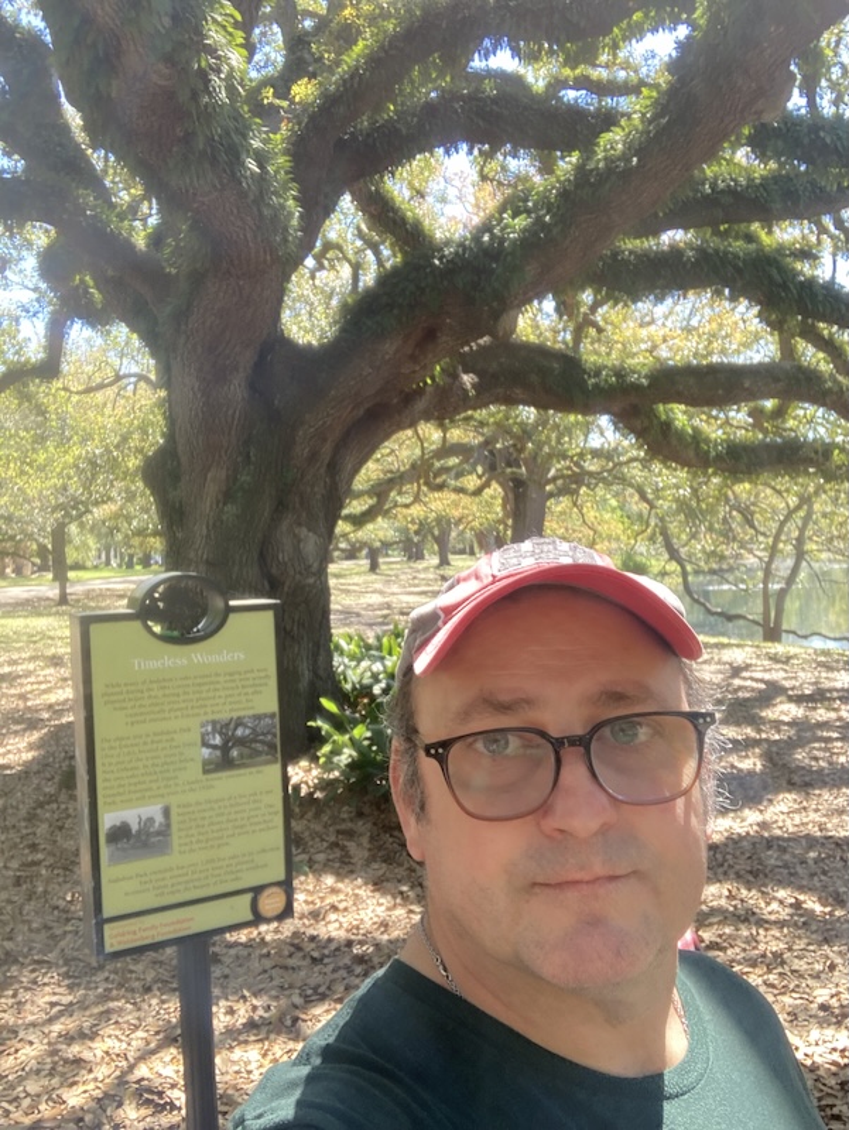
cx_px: 424
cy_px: 565
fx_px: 1045
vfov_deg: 56.8
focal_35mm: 32
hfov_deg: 44.2
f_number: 2.2
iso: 50
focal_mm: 2.87
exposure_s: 1/121
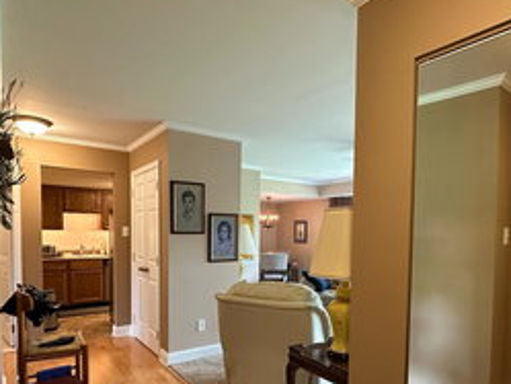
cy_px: 251
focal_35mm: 24
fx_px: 354
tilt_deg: -2.9
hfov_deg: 71.6
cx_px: 262
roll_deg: -1.0
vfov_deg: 55.9
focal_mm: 2.22
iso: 400
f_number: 2.2
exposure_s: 1/60
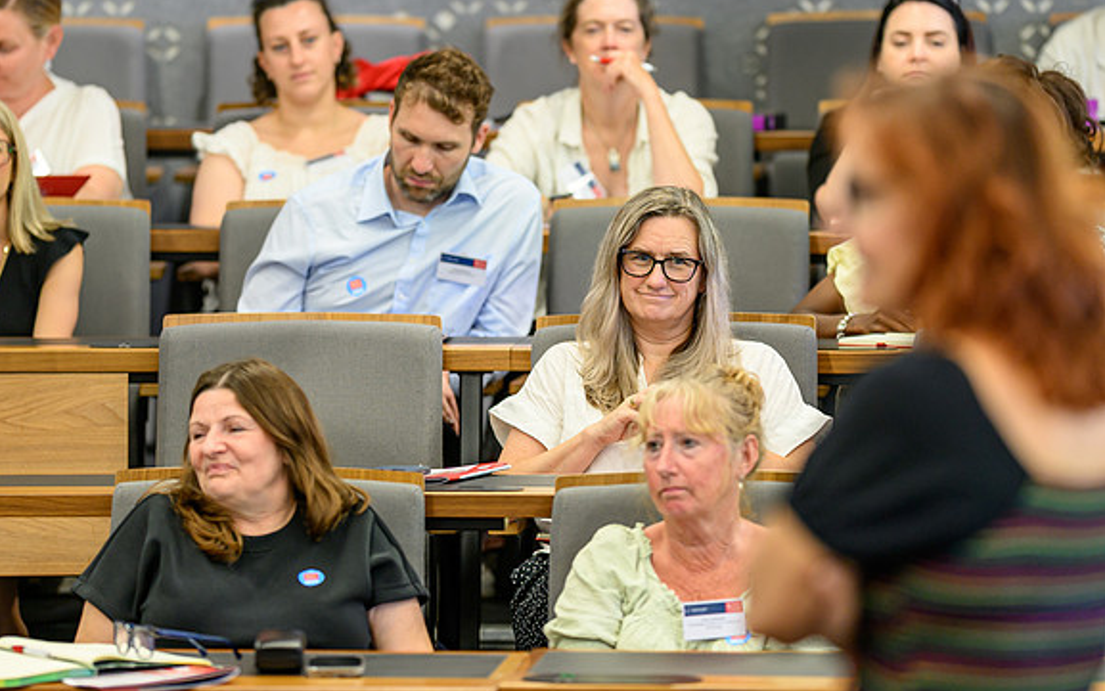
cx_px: 552
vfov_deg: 6.3
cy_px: 346
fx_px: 6266
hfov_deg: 10.1
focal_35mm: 208
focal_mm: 135
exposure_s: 1/200
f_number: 1.8
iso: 450
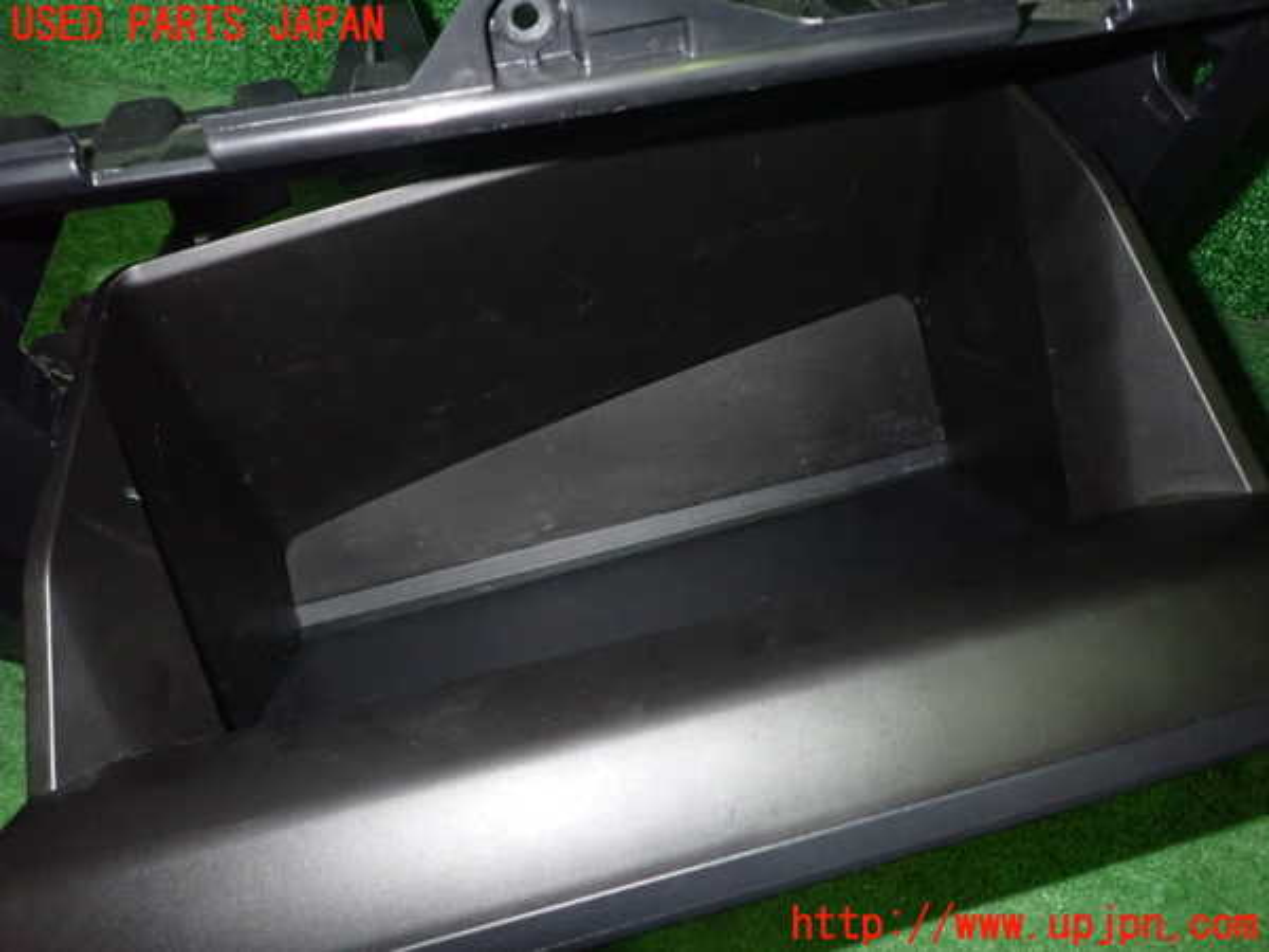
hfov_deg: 69.4
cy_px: 476
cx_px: 634
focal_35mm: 25
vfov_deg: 54.9
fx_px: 916
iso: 800
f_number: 5.6
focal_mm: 4.5
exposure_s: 1/30
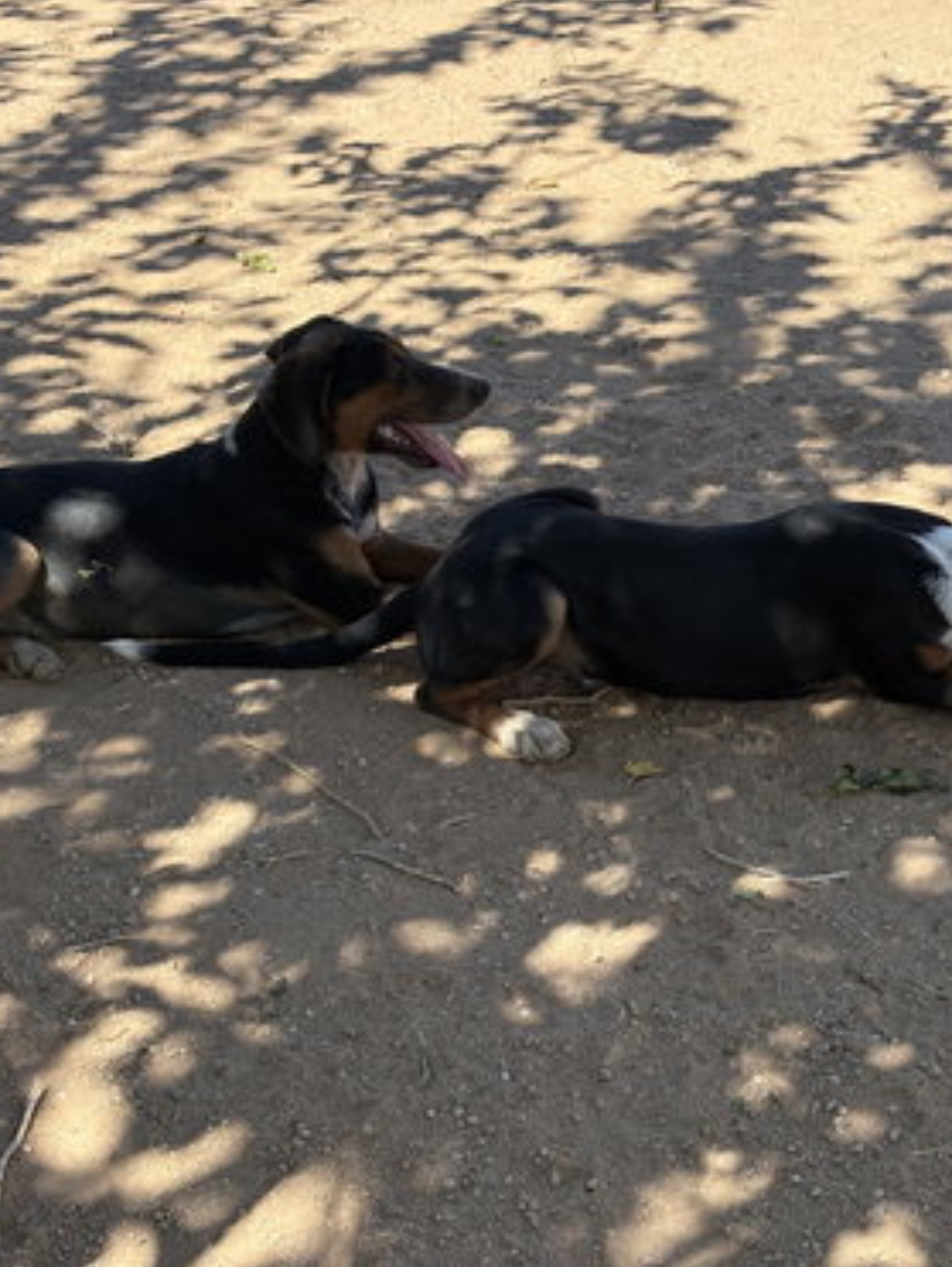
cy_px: 637
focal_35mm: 70
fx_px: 2562
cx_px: 536
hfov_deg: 21.0
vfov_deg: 27.8
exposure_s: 1/1287
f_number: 1.6
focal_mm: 5.96
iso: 50
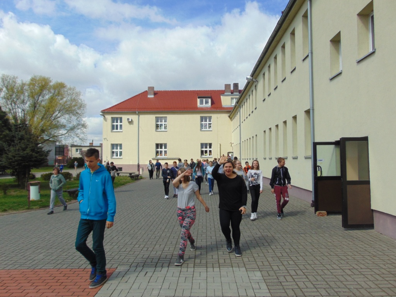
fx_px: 286
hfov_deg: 69.4
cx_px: 198
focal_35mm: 25
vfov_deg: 54.9
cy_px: 148
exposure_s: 1/250
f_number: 7.7
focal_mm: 4.5
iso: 80
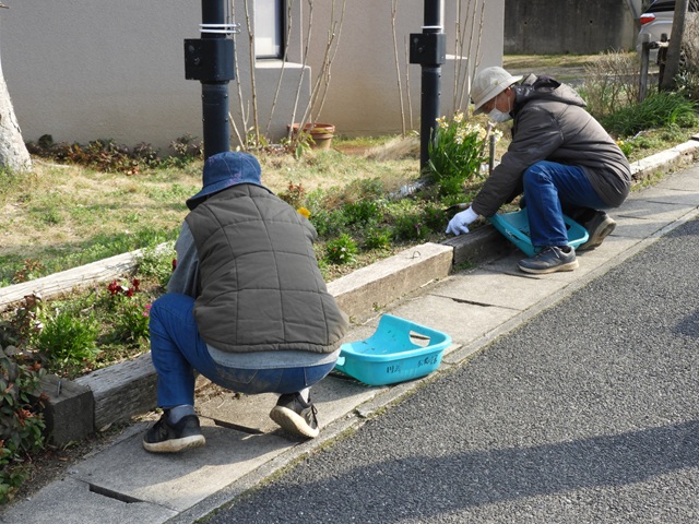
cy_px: 262
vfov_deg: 26.6
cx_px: 350
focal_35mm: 55
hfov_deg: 34.9
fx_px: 1111
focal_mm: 9.9
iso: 100
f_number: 4
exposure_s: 1/320
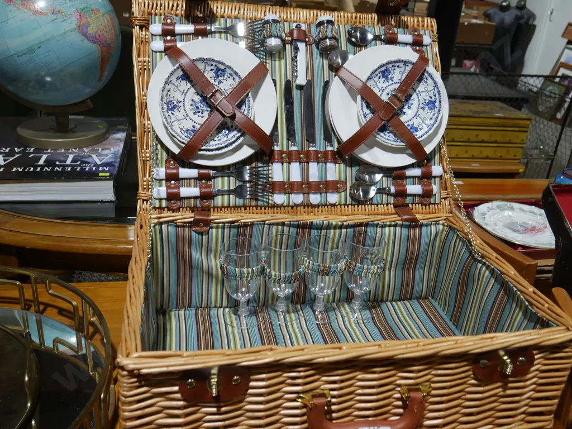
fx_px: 562
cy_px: 214
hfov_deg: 54.0
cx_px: 286
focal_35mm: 34
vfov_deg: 41.8
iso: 200
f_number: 4
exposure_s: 1/60
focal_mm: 17
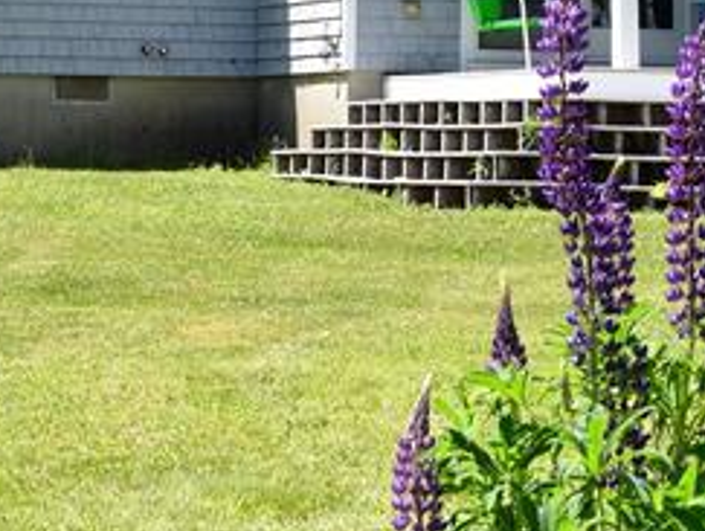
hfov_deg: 11.1
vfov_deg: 8.3
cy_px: -187
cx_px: 699
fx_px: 3590
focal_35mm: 176
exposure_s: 1/500
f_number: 11
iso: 400
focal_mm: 29
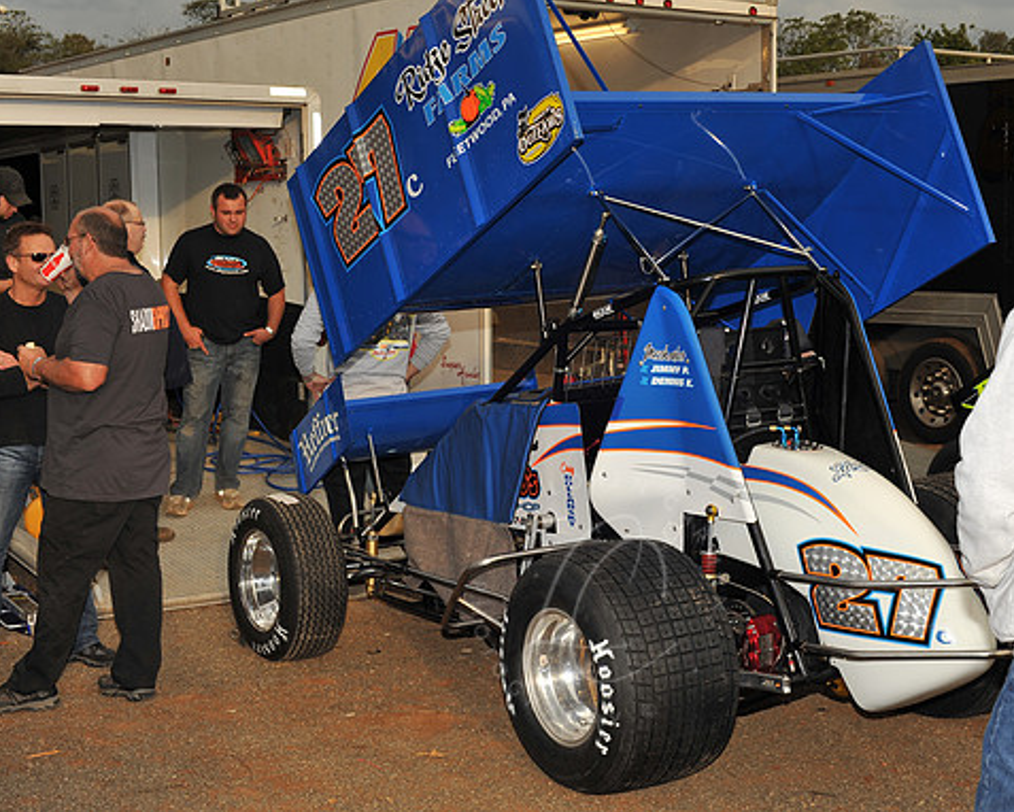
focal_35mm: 57
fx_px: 1711
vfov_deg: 26.7
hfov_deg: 32.9
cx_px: 597
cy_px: 404
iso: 250
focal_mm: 50
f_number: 10
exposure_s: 1/250
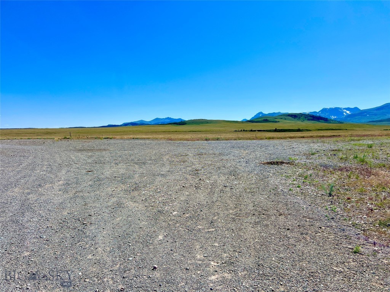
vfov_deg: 53.1
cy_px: 146
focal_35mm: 26
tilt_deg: -2.9
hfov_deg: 67.3
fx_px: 293
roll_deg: +0.1
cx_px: 195
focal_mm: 5.7
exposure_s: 1/6993
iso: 50
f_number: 1.5
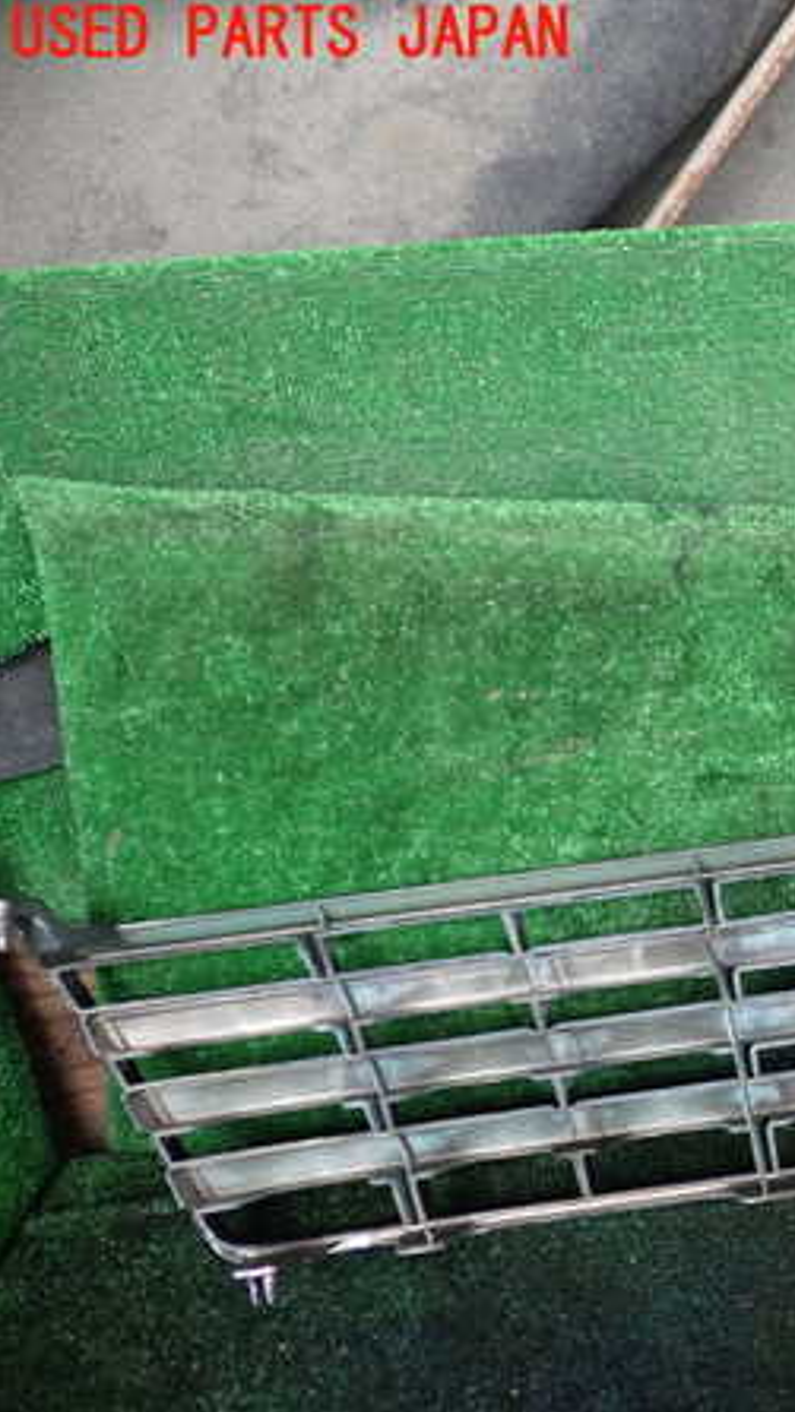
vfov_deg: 46.4
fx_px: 1648
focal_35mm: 44
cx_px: 944
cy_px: 709
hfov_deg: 24.6
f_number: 2.3
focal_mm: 5.4
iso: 125
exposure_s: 1/60
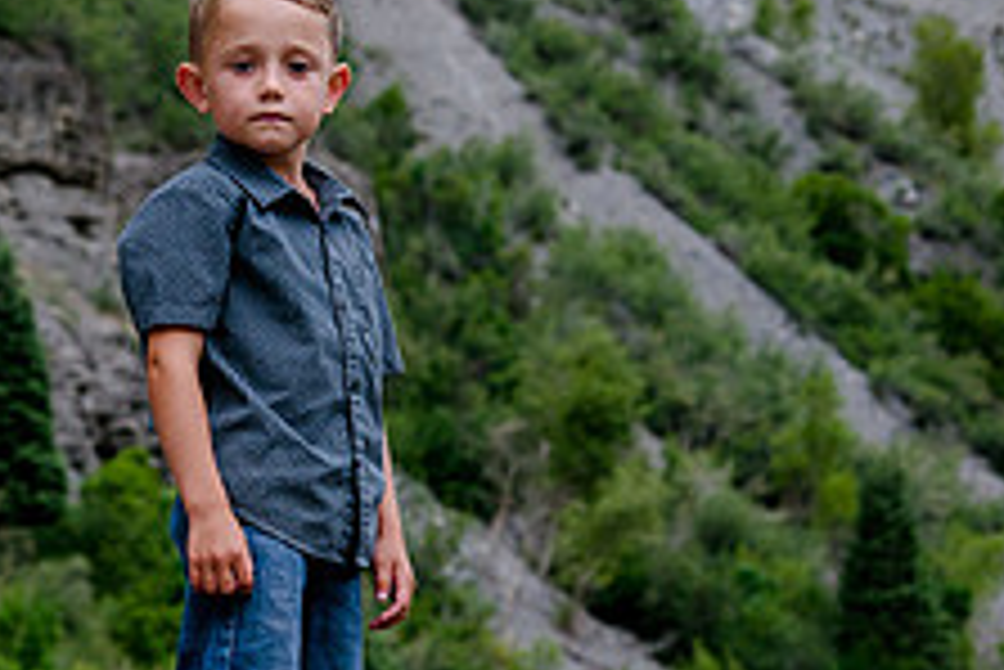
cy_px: 321
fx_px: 4939
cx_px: 421
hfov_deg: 11.6
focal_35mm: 177
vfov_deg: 7.8
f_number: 5
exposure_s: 1/250
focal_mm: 65
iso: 400
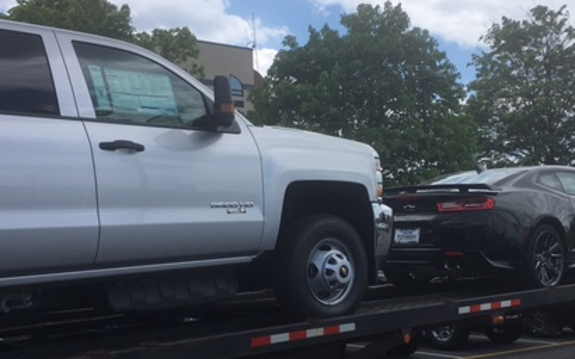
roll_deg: +0.7
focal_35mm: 48
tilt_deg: +1.2
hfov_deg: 41.7
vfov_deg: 26.7
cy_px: 230
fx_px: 752
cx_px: 345
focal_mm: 4.15
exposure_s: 1/1832
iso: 25
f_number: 2.2
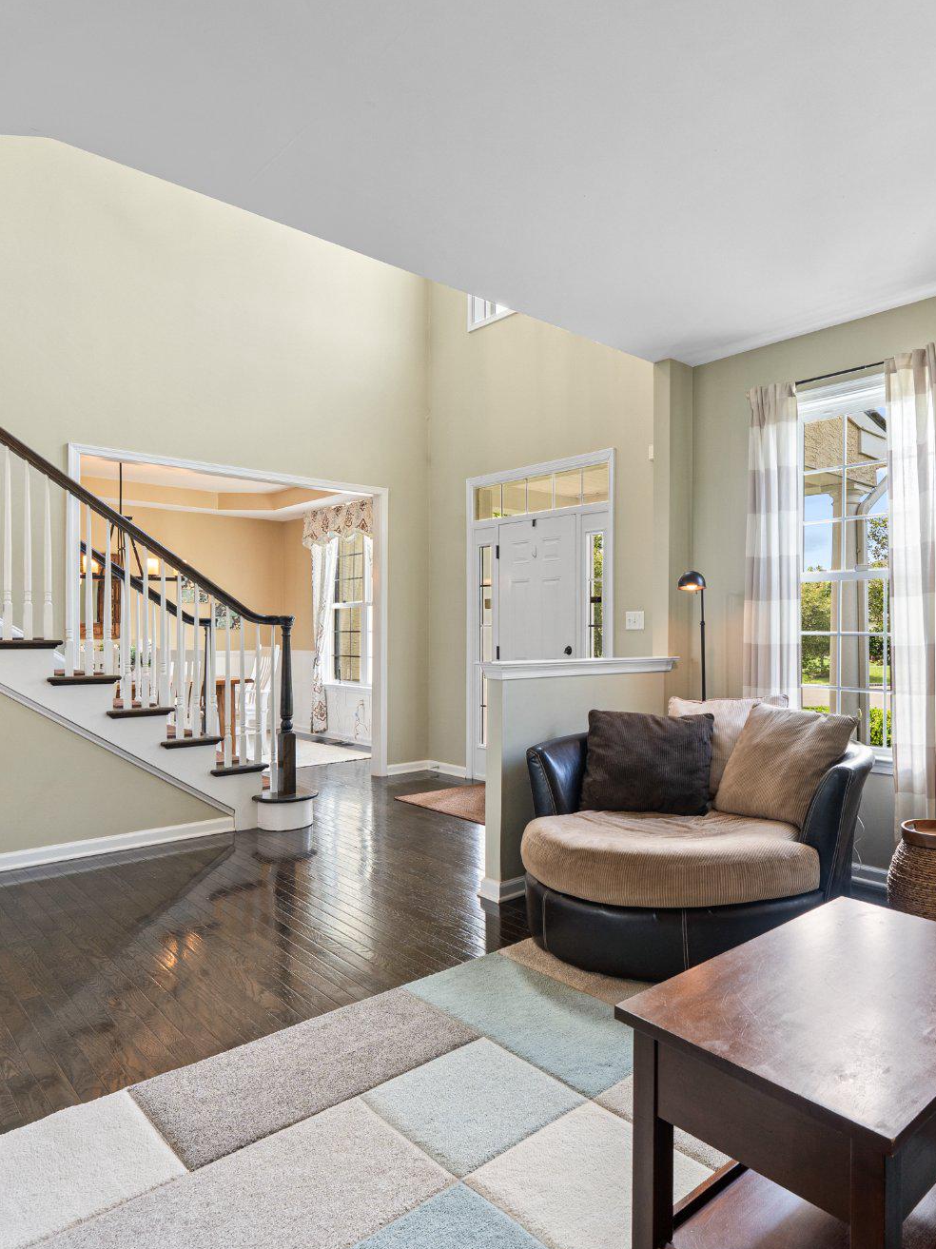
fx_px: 790
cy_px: 615
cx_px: 683
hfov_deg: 58.6
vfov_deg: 76.7
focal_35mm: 22
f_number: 8
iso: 500
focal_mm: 14.6
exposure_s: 1/6
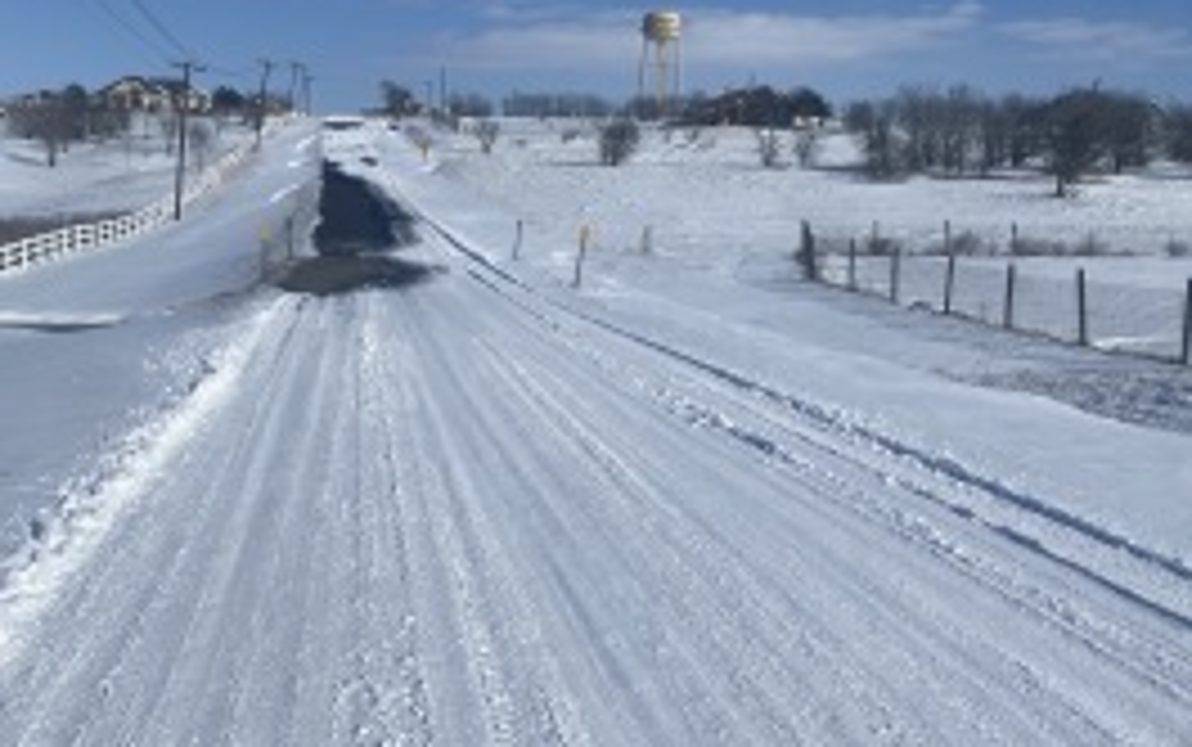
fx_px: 1235
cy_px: 297
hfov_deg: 50.5
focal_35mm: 38
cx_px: 391
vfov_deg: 33.5
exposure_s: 1/12658
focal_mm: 4.25
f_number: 1.8
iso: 32
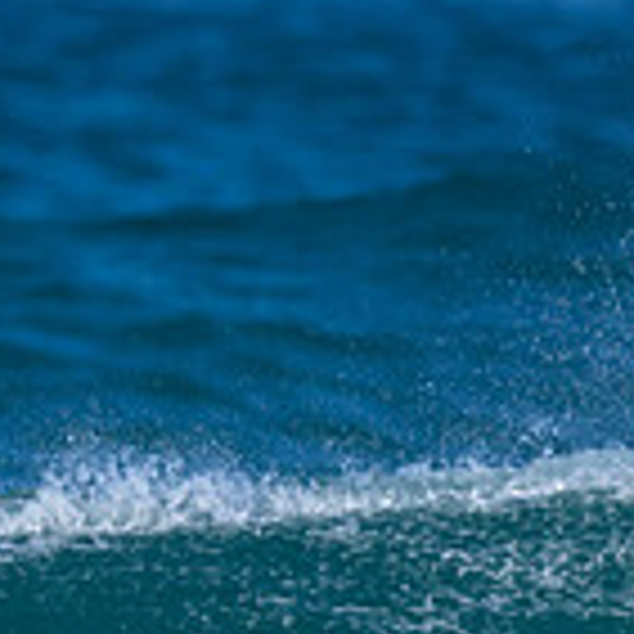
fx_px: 79860
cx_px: -182
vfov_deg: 0.5
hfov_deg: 0.5
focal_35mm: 3854
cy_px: 1067
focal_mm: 800
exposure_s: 1/2000
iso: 360
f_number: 6.3
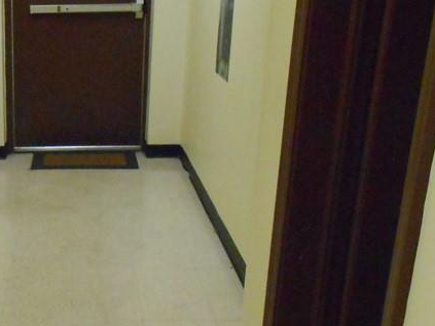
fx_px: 791
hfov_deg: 28.7
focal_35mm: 63
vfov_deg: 22.7
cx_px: -3
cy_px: 288
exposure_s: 1/100
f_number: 3.5
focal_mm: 4.6
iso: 800
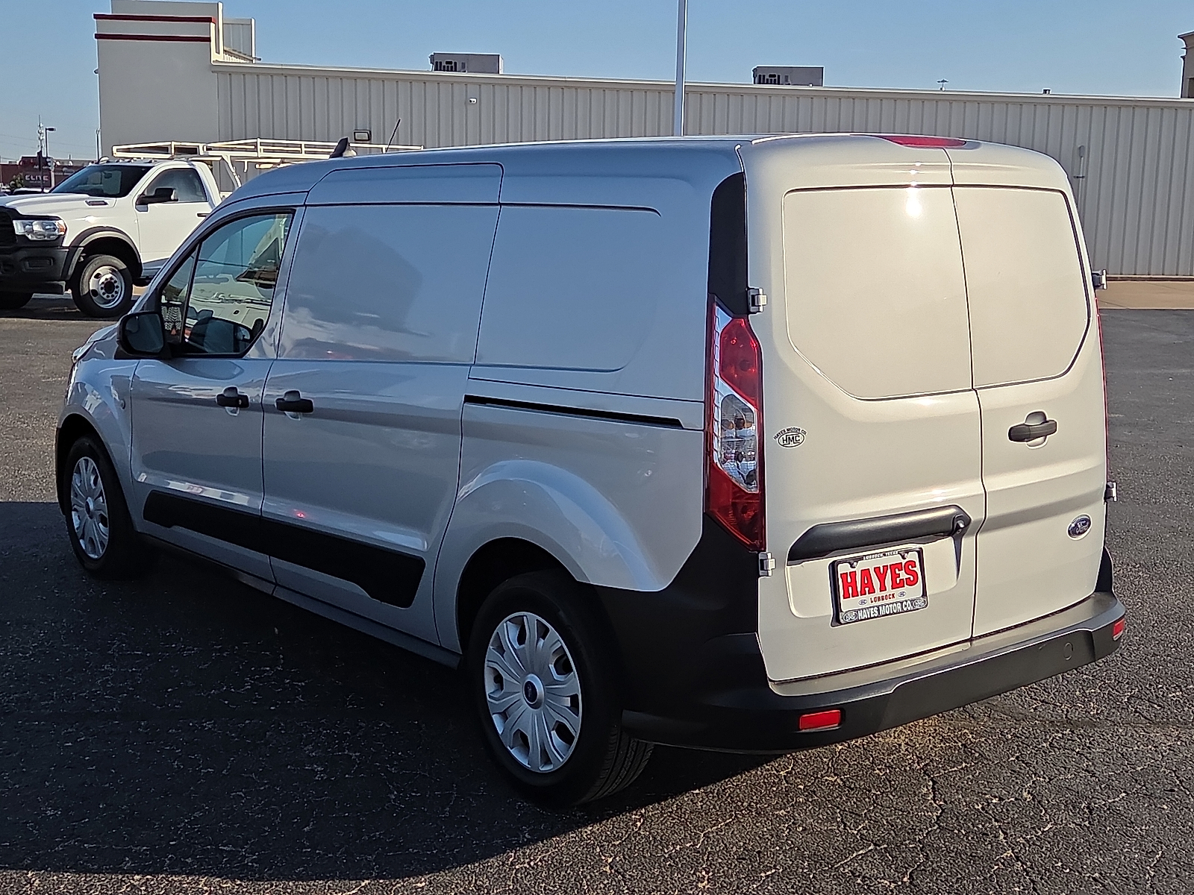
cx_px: 597
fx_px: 1518
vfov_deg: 32.9
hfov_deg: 42.9
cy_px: 448
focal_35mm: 44
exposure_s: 1/5000
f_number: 1.8
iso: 25
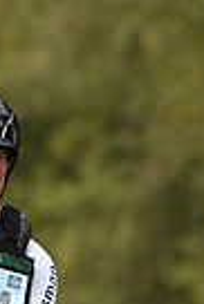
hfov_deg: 0.7
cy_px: 610
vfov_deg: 1.1
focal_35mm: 1923
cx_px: -19
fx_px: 16303
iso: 1250
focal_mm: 300
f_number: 5.6
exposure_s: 1/1000
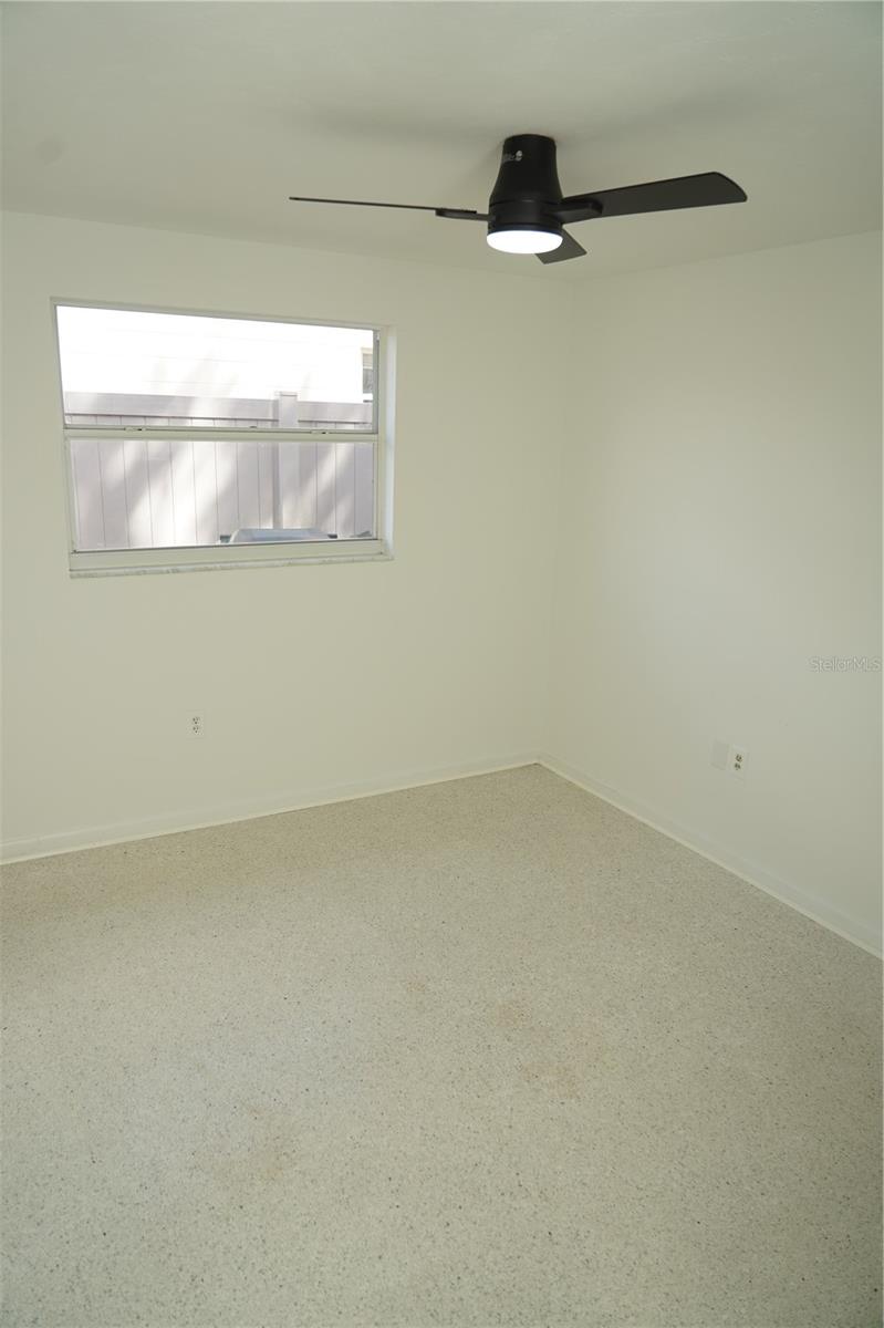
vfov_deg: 73.8
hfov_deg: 53.1
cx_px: 442
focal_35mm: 24
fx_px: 885
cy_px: 664
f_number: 4
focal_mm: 24
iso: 100
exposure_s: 1/160
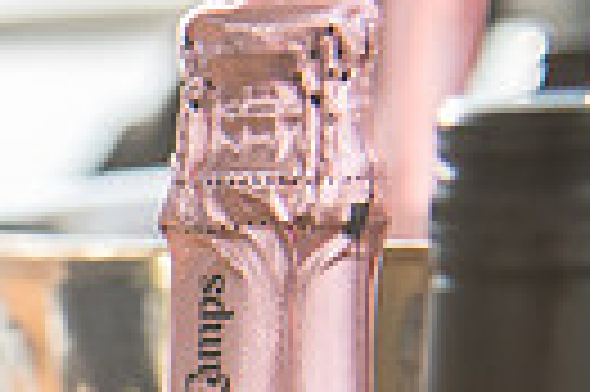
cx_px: -644
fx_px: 2537
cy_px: 696
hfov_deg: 11.7
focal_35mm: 155
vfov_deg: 8.5
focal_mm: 35
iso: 1000
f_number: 2.8
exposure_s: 1/1250
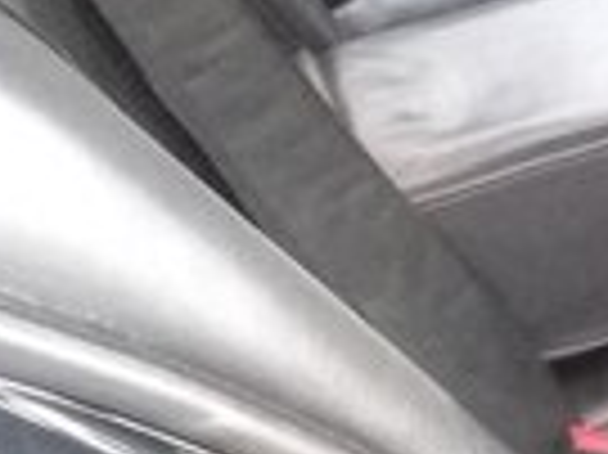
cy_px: 223
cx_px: 1207
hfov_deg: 11.7
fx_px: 2667
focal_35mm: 152
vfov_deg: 9.7
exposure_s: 1/17
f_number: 2.2
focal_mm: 3.3
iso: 250
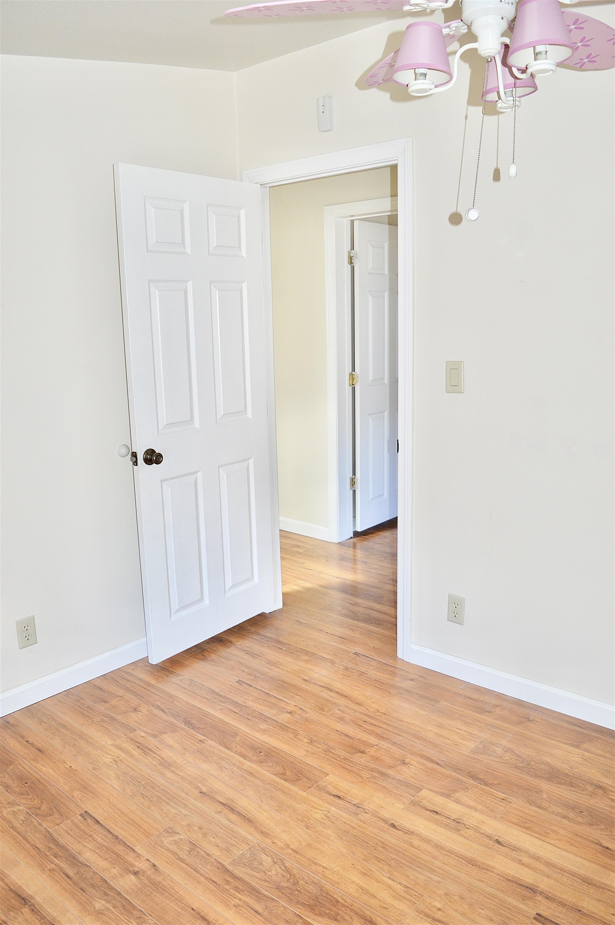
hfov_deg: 47.8
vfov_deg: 67.4
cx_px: 308
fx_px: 693
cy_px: 462
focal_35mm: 27
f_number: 3.5
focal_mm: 18
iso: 400
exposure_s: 1/60
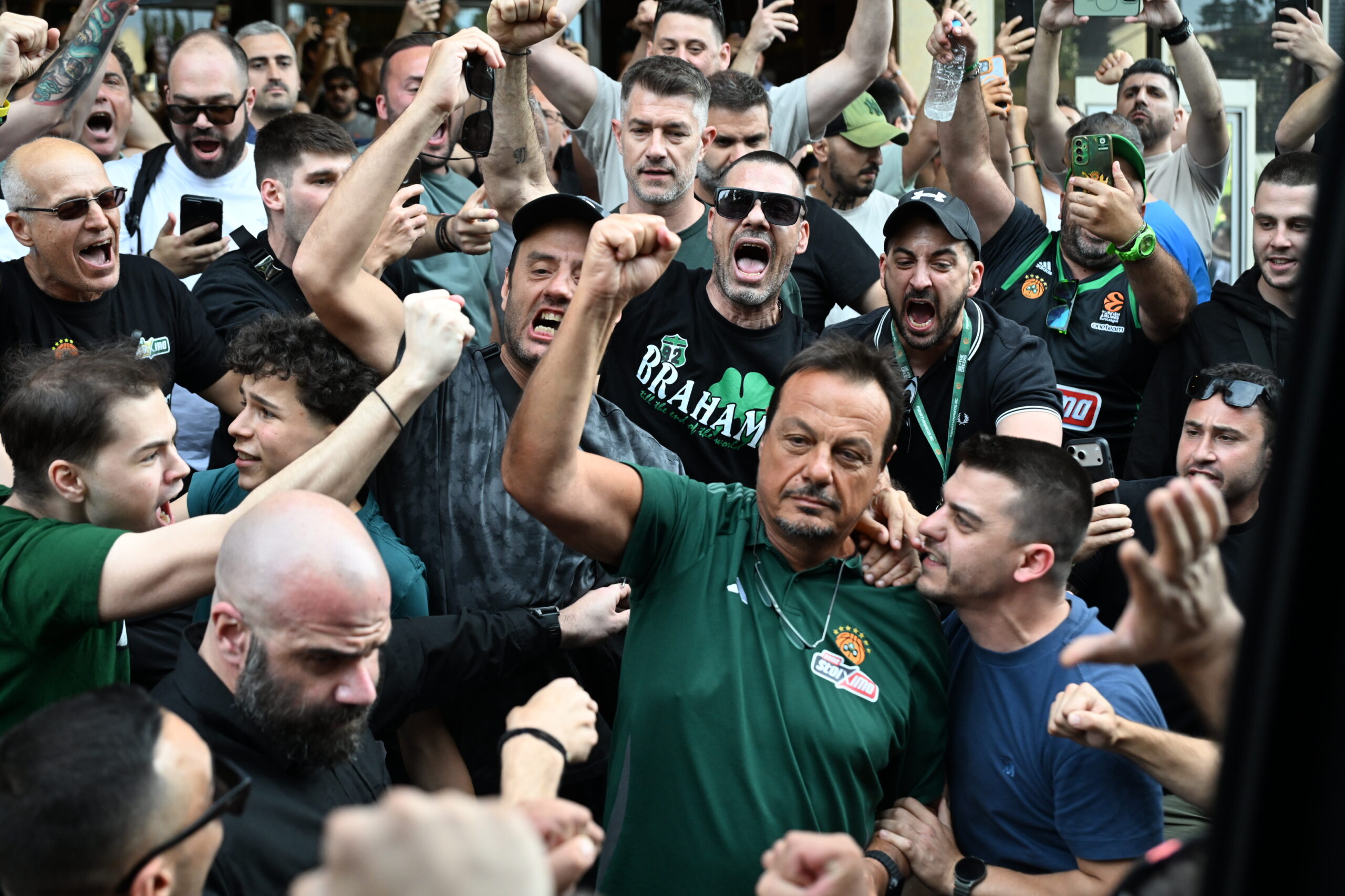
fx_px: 1793
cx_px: 672
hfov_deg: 41.1
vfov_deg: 28.1
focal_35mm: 48
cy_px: 448
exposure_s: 1/1000
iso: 1600
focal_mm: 48
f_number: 4
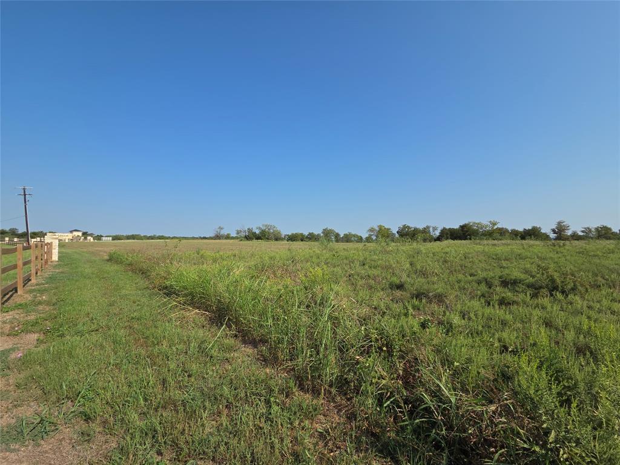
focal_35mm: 13
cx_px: 310
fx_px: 233
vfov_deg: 89.9
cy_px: 232
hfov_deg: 106.2
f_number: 2.2
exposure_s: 1/2701
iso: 50
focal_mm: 2.2
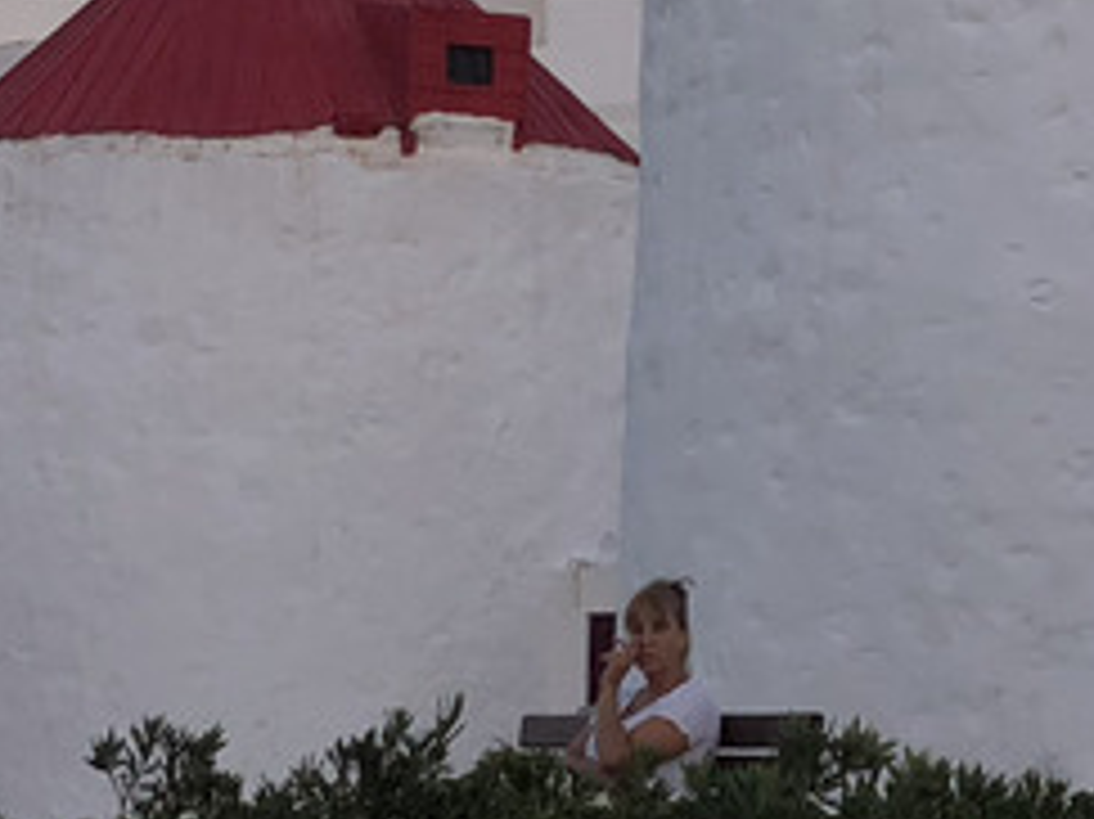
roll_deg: +0.5
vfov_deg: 5.6
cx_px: 923
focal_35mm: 257
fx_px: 8118
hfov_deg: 7.7
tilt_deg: +14.3
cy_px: -1012
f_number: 2.4
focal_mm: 6
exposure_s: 1/120
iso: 16
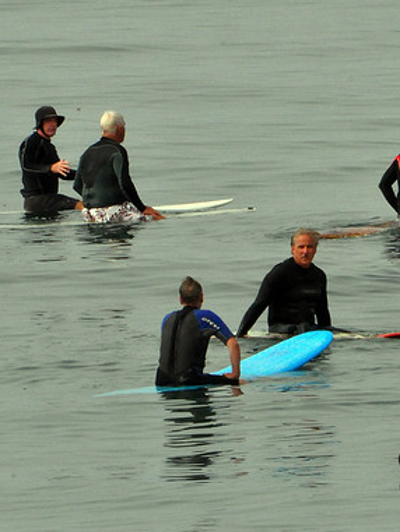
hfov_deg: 1.2
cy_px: 268
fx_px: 18586
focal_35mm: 1207
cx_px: 378
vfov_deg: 1.6
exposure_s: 1/250
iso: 1250
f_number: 32
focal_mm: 550
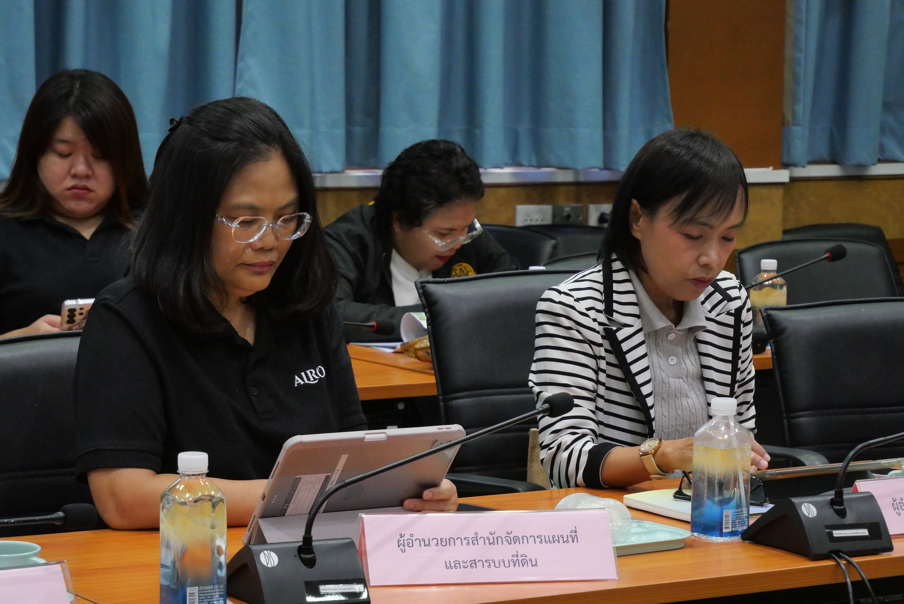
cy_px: 308
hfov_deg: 19.1
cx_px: 439
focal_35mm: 107
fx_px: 2688
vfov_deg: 12.8
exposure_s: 1/100
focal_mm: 50
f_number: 5.6
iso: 3200
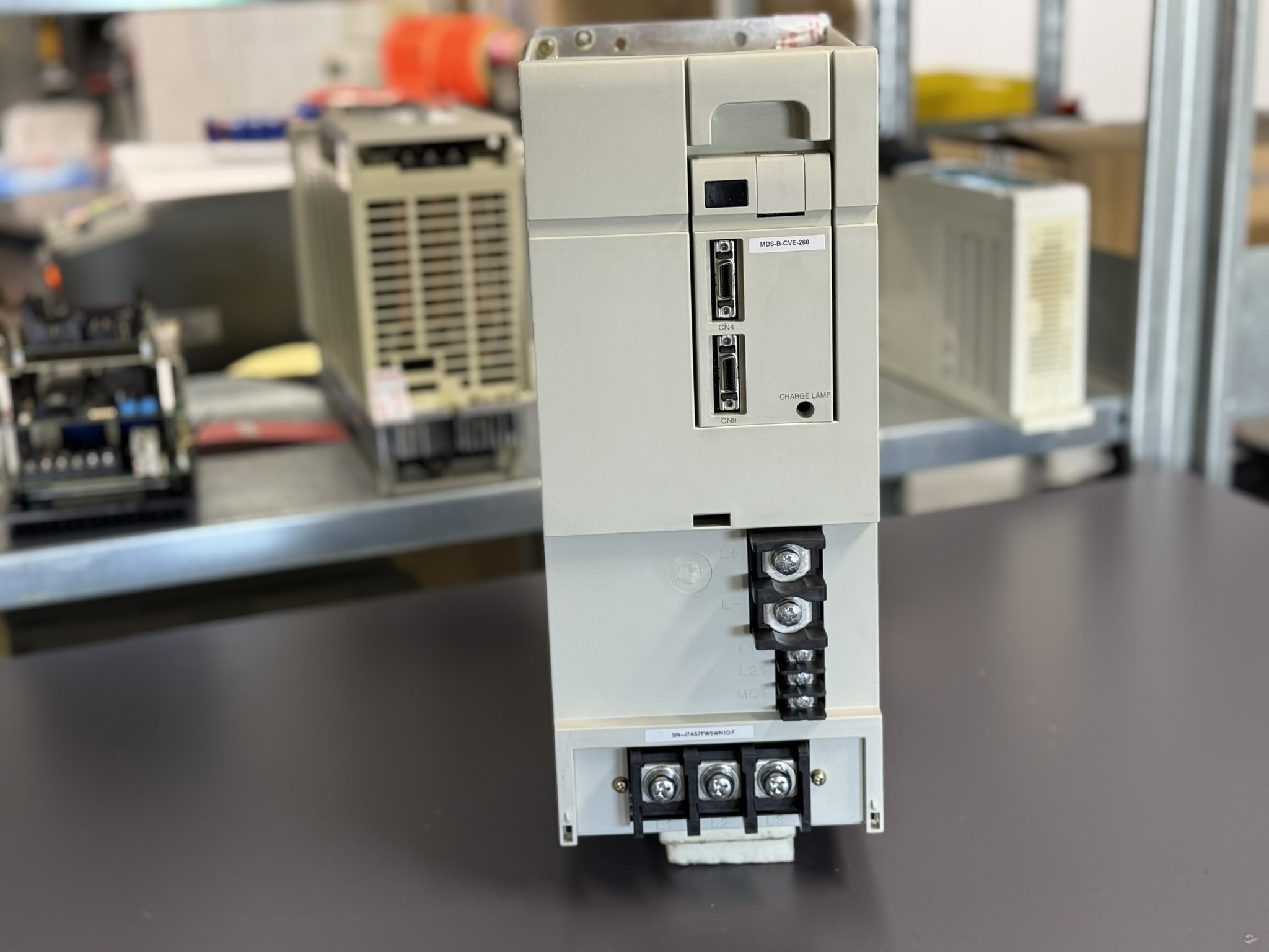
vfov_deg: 30.3
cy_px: 476
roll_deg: +1.9
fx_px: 1760
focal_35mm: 48
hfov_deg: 39.7
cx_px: 634
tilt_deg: -17.5
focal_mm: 6.76
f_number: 1.78
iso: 160
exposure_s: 1/50
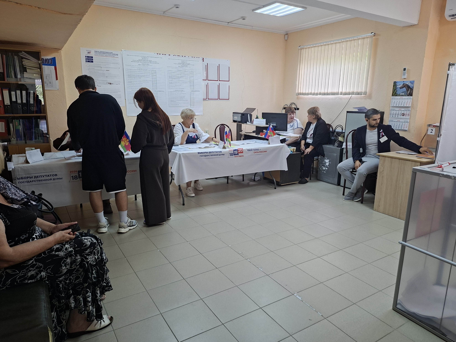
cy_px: 171
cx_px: 228
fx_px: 303
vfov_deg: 58.9
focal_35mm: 23
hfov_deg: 73.9
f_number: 1.8
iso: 200
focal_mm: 5.54
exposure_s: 1/60
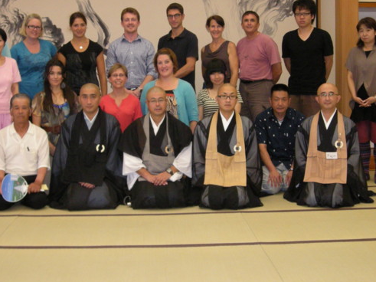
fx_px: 619
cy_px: 112
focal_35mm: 57
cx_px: 156
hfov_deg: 33.7
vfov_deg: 25.6
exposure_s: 1/56
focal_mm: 5.7
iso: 222
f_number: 2.8
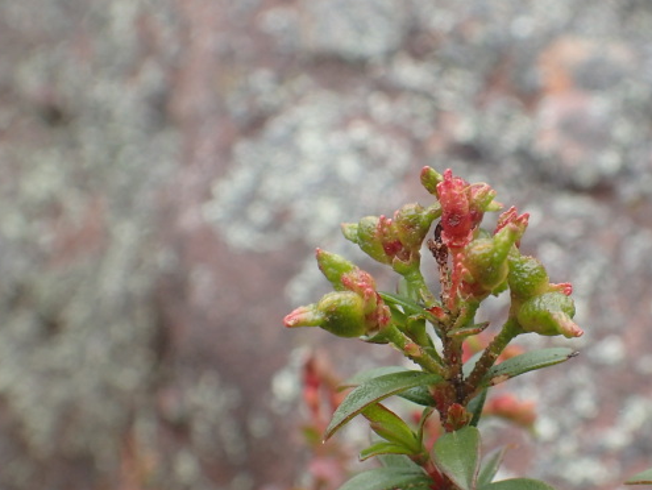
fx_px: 1169
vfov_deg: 23.7
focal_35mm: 62
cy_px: 281
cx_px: 444
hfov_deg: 30.9
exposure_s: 1/400
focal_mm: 5.5
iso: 100
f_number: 3.2
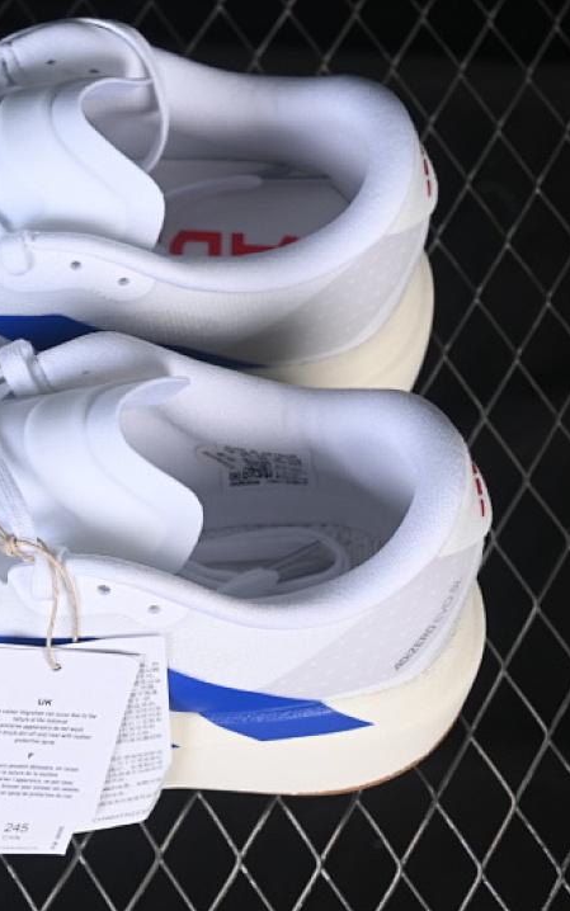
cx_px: -32
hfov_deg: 11.3
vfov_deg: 18.1
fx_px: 2857
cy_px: 456
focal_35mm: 115
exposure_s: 1/100
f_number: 7.1
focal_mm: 50
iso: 160
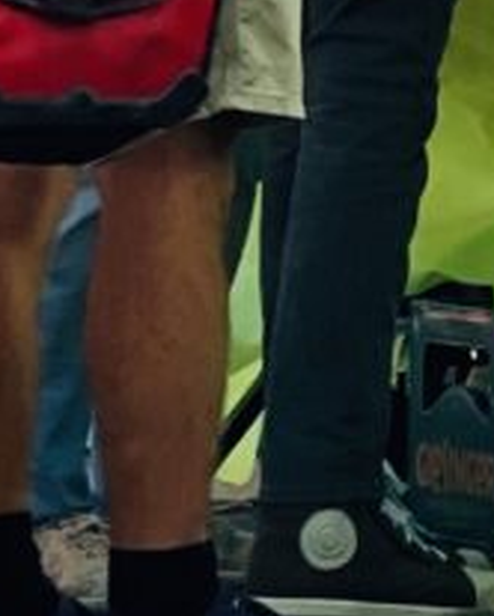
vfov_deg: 4.0
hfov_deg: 3.2
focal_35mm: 483
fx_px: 8814
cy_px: -708
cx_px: 1372
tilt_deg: +3.1
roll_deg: +2.1
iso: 64
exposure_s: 1/121
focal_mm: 7.5
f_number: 2.2
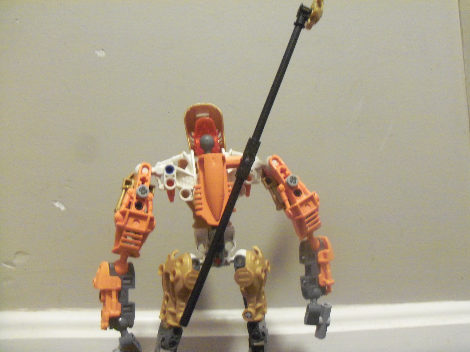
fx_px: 475
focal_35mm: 35
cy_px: 176
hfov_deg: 52.6
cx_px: 235
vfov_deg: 40.7
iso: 400
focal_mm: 6.3
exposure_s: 1/2
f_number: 3
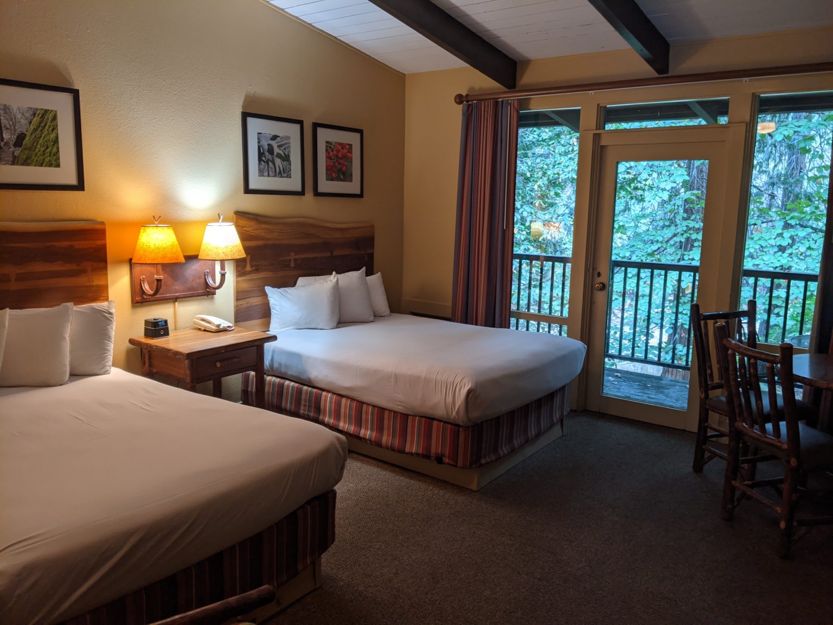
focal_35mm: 27
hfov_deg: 65.3
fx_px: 650
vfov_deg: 51.4
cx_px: 416
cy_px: 312
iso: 52
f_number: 1.8
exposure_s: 1/24
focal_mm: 4.44
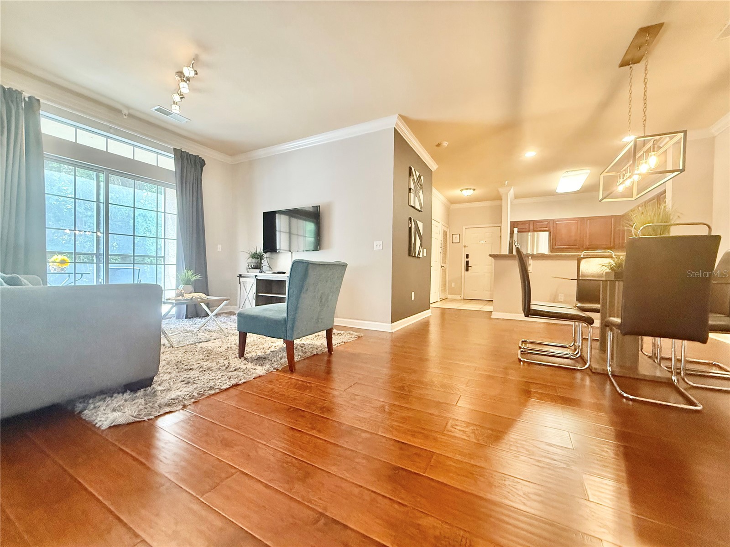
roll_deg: -0.6
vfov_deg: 85.7
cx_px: 365
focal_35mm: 14
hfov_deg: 102.1
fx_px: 295
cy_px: 274
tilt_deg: +0.2
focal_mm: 2.22
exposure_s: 1/60
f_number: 2.2
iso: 640
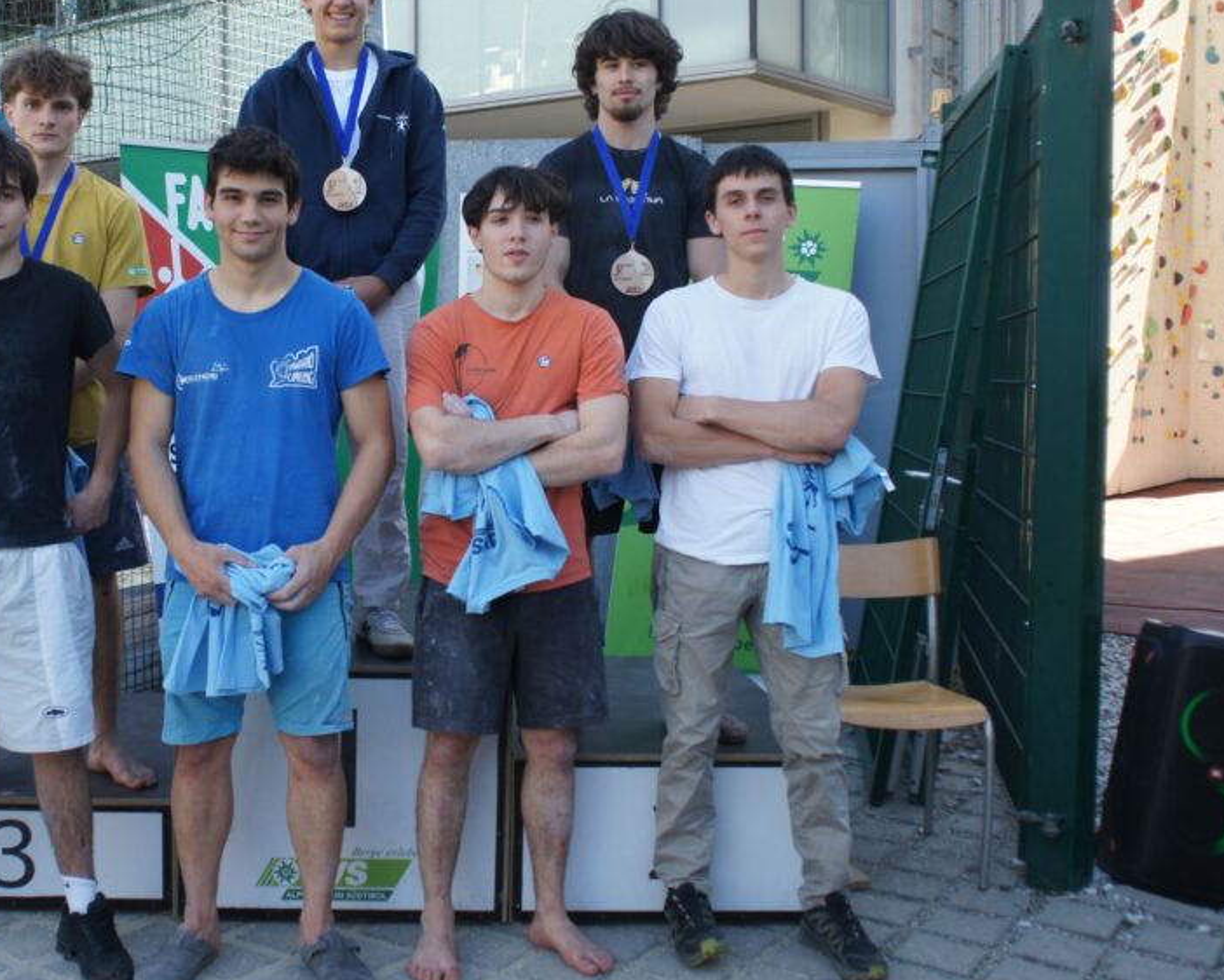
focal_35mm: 41
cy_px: 419
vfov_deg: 36.4
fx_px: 1486
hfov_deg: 43.7
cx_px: 342
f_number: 4
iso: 160
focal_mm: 20
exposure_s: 1/160
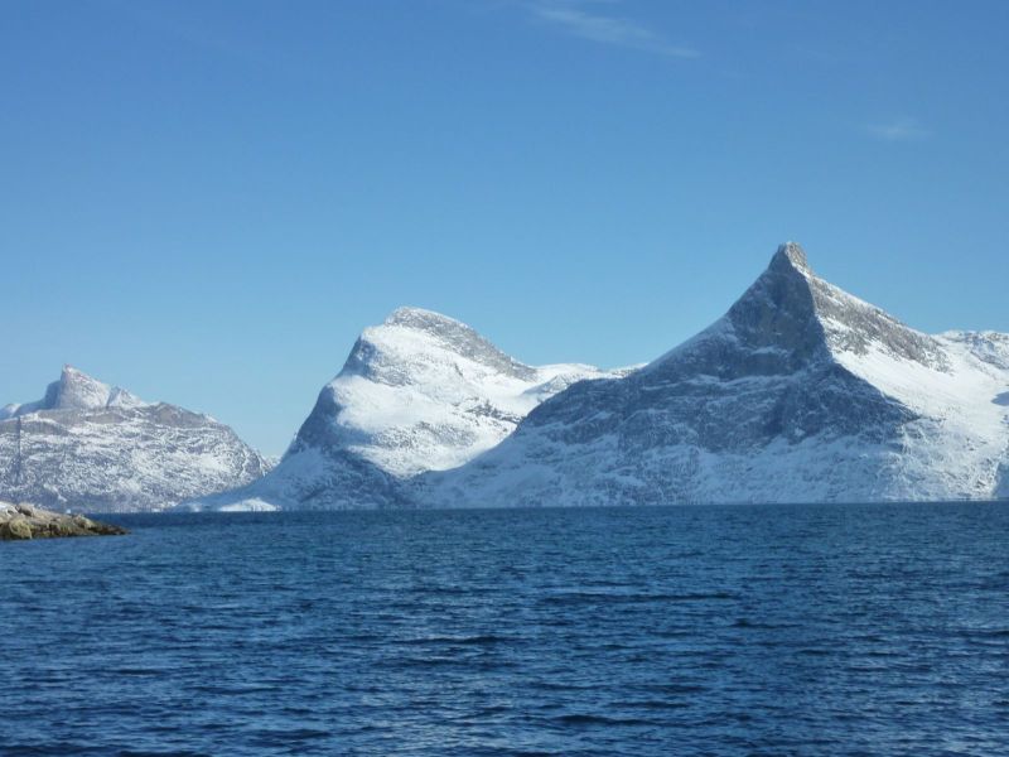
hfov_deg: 32.7
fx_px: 1720
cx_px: 504
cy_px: 378
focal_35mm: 59
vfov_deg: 24.8
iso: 125
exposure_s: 1/640
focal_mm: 9.7
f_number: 5.6
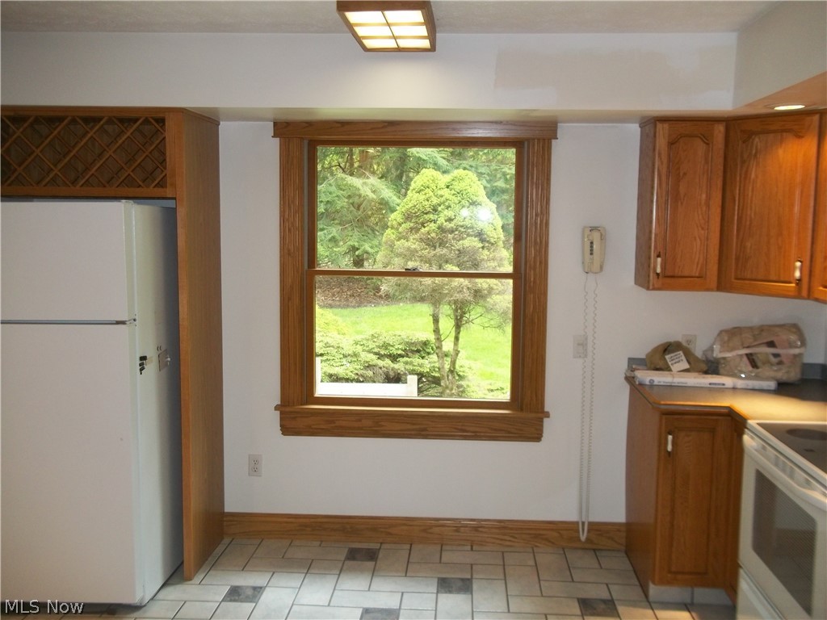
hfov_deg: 56.8
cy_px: 310
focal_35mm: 32
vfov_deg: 44.2
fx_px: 765
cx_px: 414
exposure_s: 1/50
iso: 160
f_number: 2.9
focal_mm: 5.7
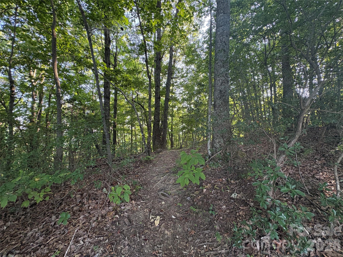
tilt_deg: +5.0
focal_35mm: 14
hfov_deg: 102.1
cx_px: 172
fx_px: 139
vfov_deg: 85.7
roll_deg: -1.0
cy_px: 128
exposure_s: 1/78
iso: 250
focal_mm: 2.22
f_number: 2.2
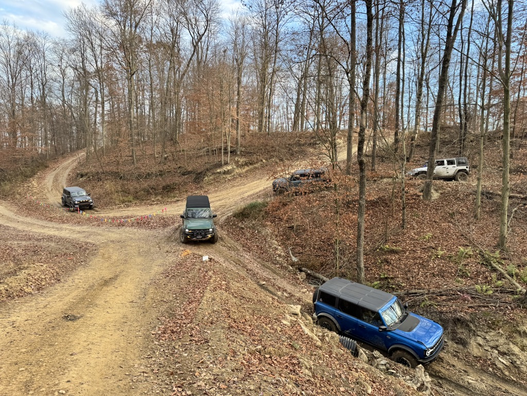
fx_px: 365
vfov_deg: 56.8
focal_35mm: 24
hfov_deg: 71.6
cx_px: 264
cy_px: 198
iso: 64
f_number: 1.78
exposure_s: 1/121
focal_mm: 6.76
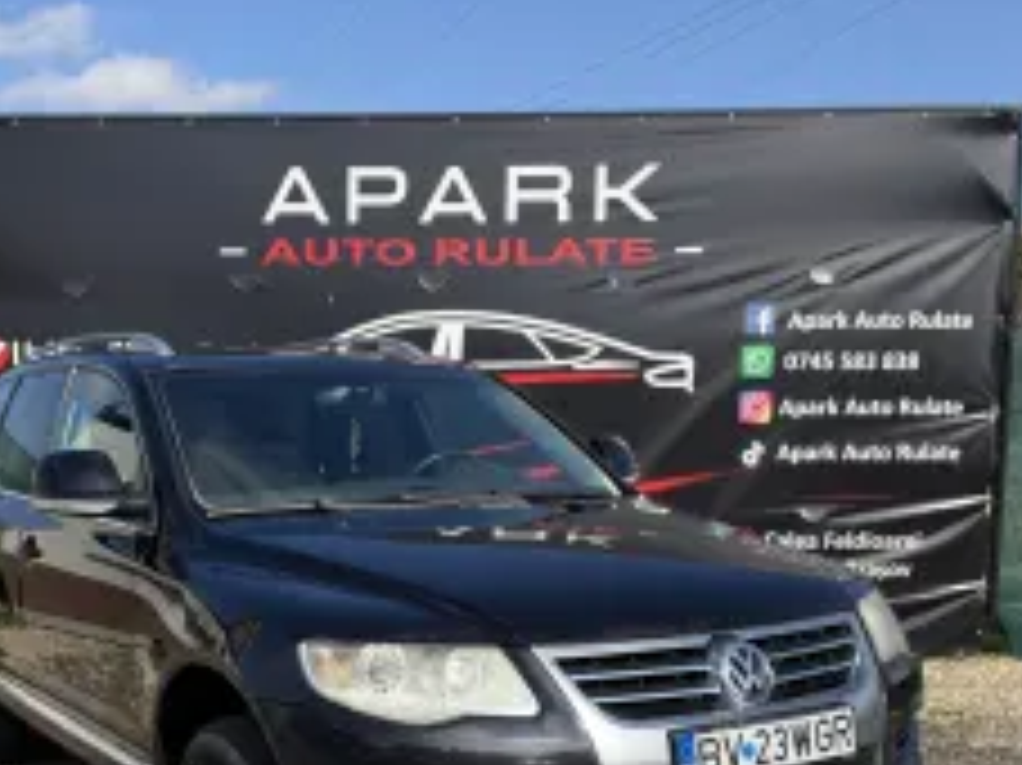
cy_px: 594
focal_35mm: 46
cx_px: 441
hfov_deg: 41.2
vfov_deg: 30.8
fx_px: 1357
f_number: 1.8
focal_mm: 6.93
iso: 100
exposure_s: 1/4098
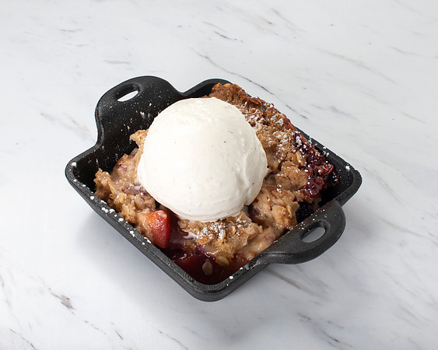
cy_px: 166
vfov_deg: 23.3
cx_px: 202
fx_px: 847
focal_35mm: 65
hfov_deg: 29.0
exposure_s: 1/250
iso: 160
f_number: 16
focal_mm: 50
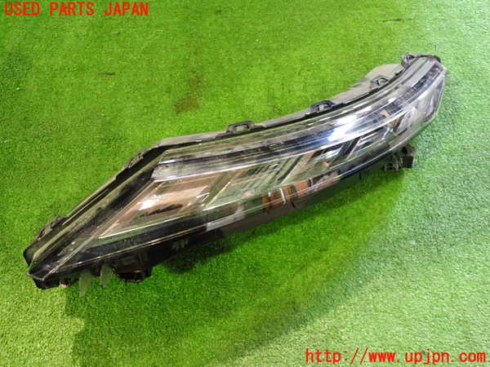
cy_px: 184
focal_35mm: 30
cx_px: 245
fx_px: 425
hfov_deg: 60.0
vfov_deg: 46.8
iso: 800
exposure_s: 1/30
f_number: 2.3
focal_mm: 5.4
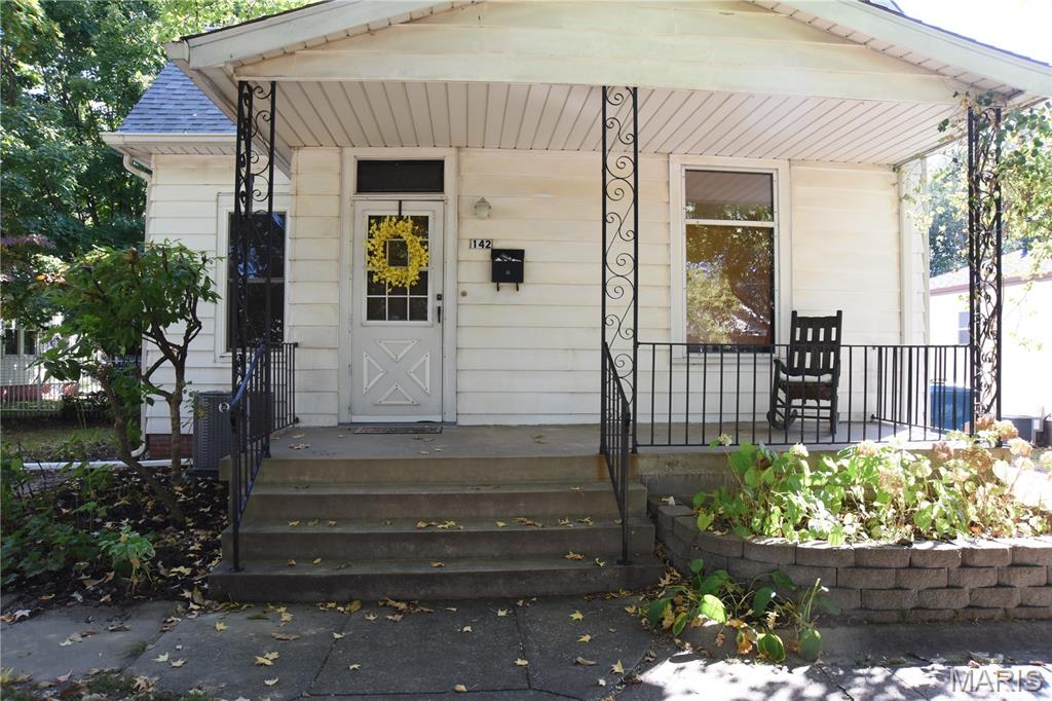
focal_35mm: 24
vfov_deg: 53.1
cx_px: 526
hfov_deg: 73.8
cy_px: 350
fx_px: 701
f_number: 8
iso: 2000
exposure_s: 1/250
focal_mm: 24
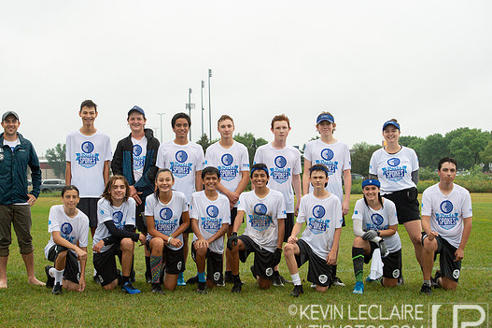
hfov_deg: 26.3
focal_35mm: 77
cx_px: 227
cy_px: 170
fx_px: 1052
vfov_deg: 17.7
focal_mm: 70
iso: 2500
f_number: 5.6
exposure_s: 1/1600
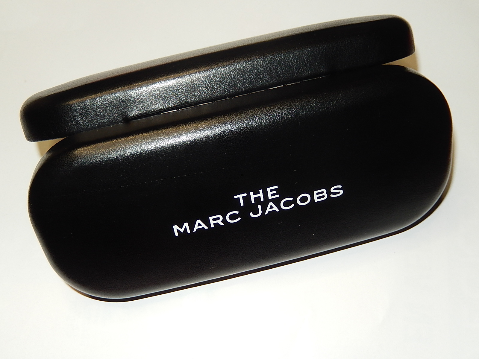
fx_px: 498
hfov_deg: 51.4
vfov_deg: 39.7
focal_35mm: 36
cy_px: 180
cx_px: 240
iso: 200
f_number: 4
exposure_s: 1/30
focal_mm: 6.5
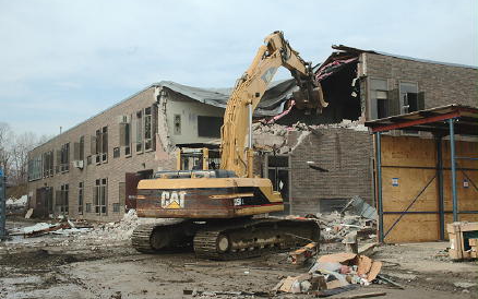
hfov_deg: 44.8
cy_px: 145
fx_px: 580
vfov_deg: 28.9
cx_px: 239
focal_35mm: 45
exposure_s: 1/400
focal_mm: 29
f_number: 10
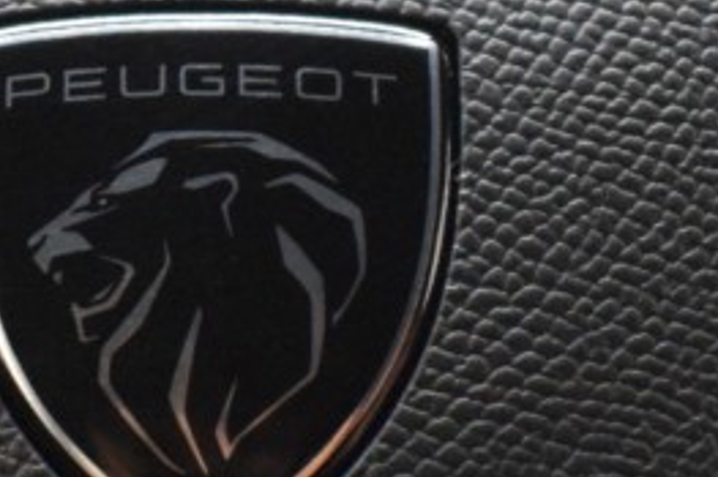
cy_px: 95
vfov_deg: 8.9
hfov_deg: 13.3
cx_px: 126
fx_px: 3069
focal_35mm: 154
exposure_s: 1/60
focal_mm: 18
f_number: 3.5
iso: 3200
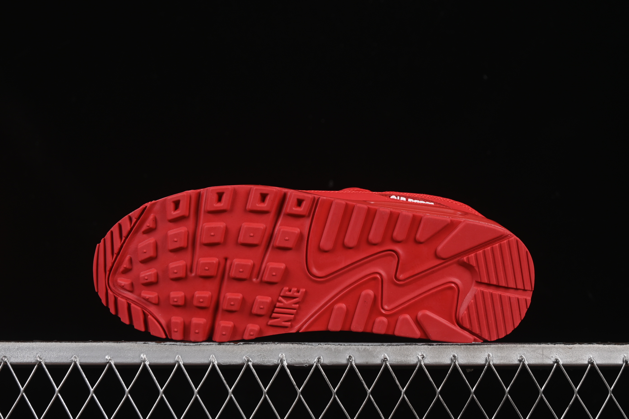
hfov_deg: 27.0
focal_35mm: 75
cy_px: 210
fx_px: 1310
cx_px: 314
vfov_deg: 18.2
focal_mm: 50
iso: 160
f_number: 8
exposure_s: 1/80
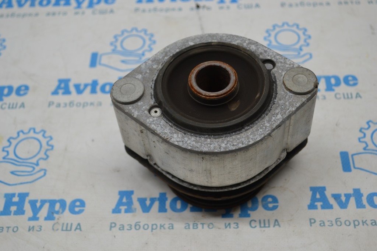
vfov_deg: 25.1
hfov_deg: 36.9
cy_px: 126
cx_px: 188
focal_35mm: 54
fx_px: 566
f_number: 5
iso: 400
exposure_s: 1/100
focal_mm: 36
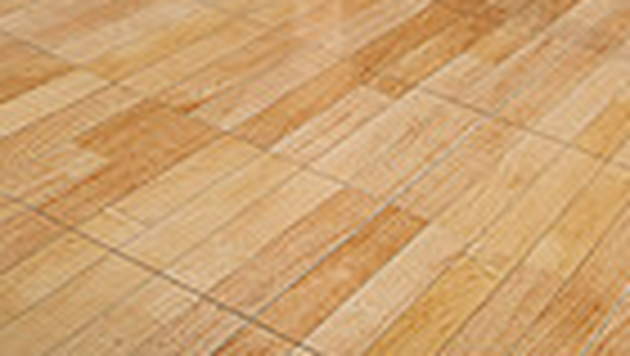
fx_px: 1404
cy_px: -527
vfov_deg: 11.6
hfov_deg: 25.1
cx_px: 454
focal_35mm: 84
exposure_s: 1/250
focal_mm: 25
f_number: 6.3
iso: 320
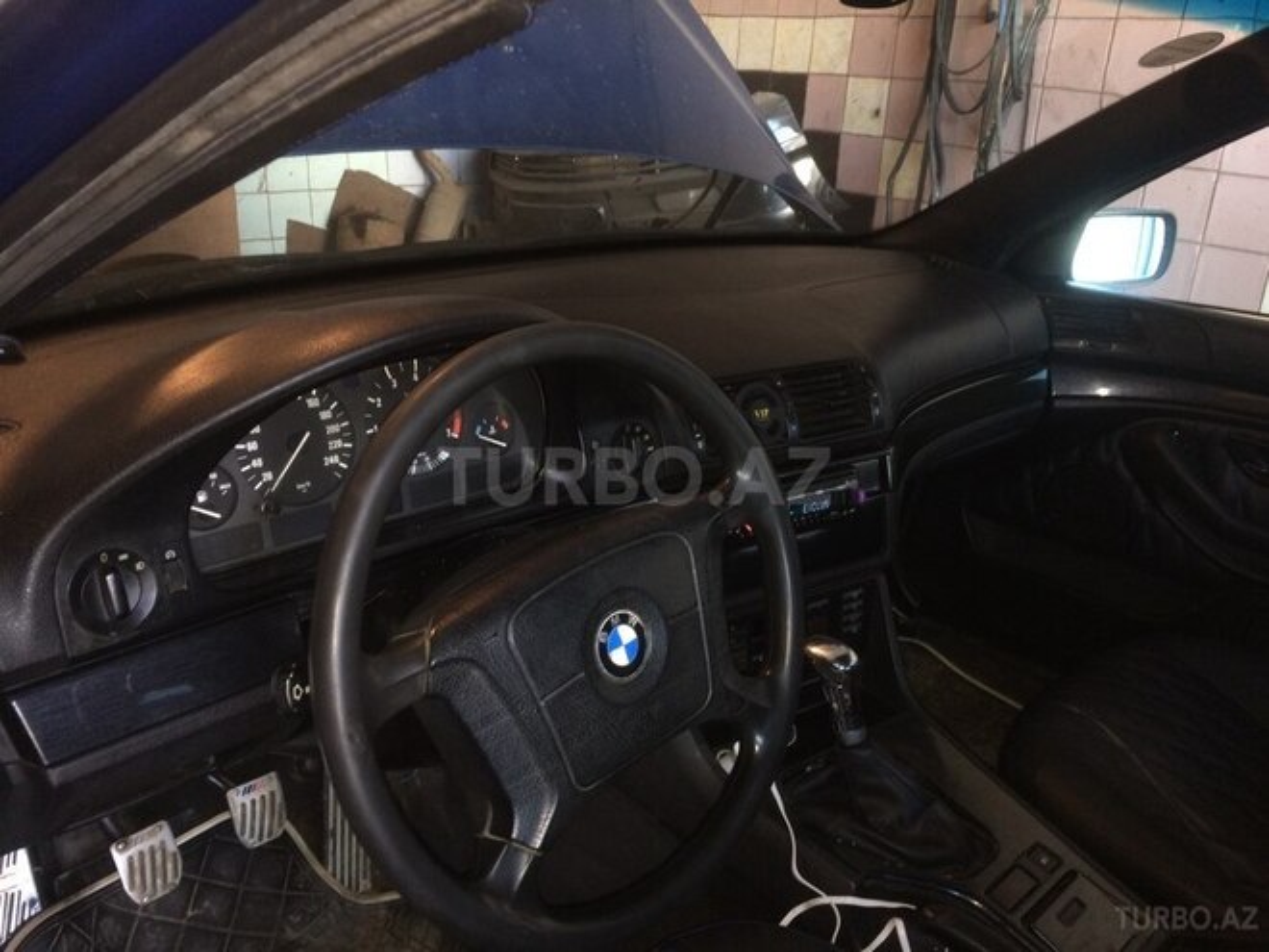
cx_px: 634
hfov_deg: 61.7
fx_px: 1063
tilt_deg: -21.6
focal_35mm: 29
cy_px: 476
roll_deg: -1.7
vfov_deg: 48.2
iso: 100
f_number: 2.2
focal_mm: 4.15
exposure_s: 1/25
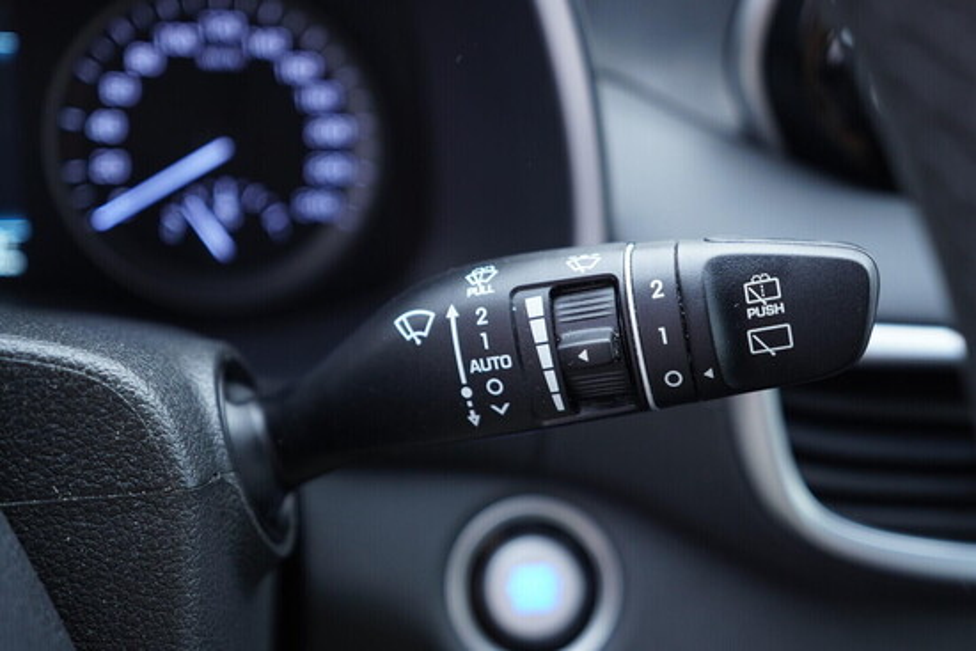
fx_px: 976
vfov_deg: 36.9
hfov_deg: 53.1
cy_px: 326
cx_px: 488
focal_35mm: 36
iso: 400
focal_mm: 24
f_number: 2.8
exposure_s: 1/40
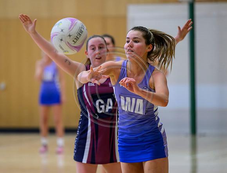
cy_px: 98
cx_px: 95
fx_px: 1582
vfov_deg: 6.2
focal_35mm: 240
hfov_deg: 8.2
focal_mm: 195
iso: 3200
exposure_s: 1/1250
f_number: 3.2
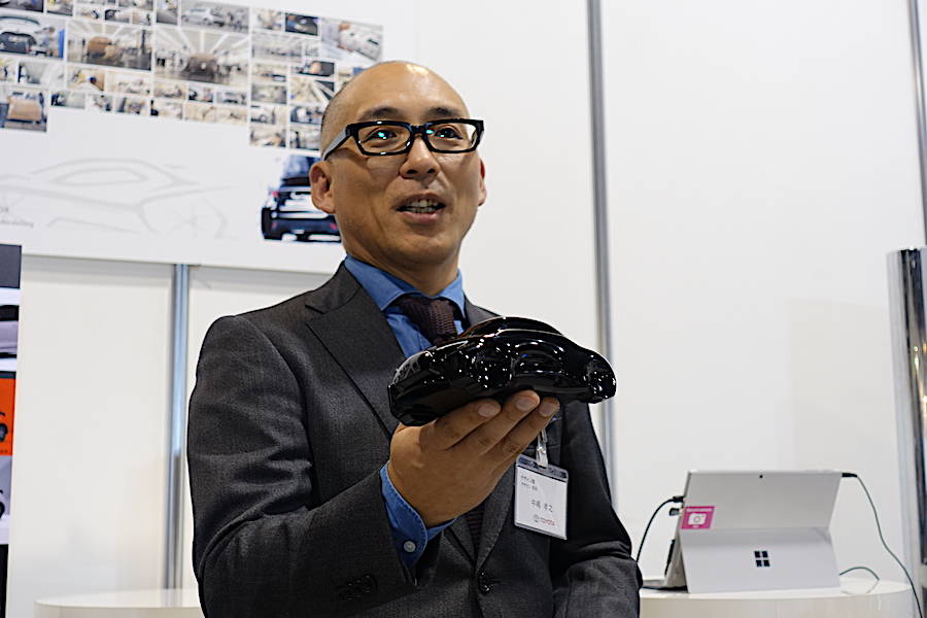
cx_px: 464
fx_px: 1287
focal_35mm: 50
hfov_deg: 39.6
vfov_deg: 27.0
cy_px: 309
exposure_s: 1/50
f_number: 2.8
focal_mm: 18.3
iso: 160
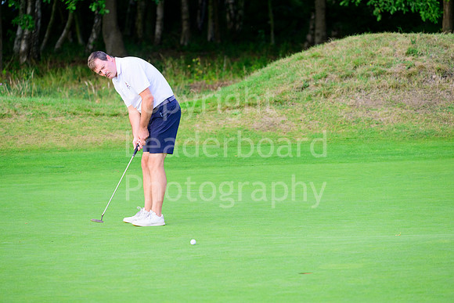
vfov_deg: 6.5
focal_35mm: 210
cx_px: 227
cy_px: 152
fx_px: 2649
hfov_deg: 9.8
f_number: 5.6
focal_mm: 210
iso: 1600
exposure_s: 1/2000
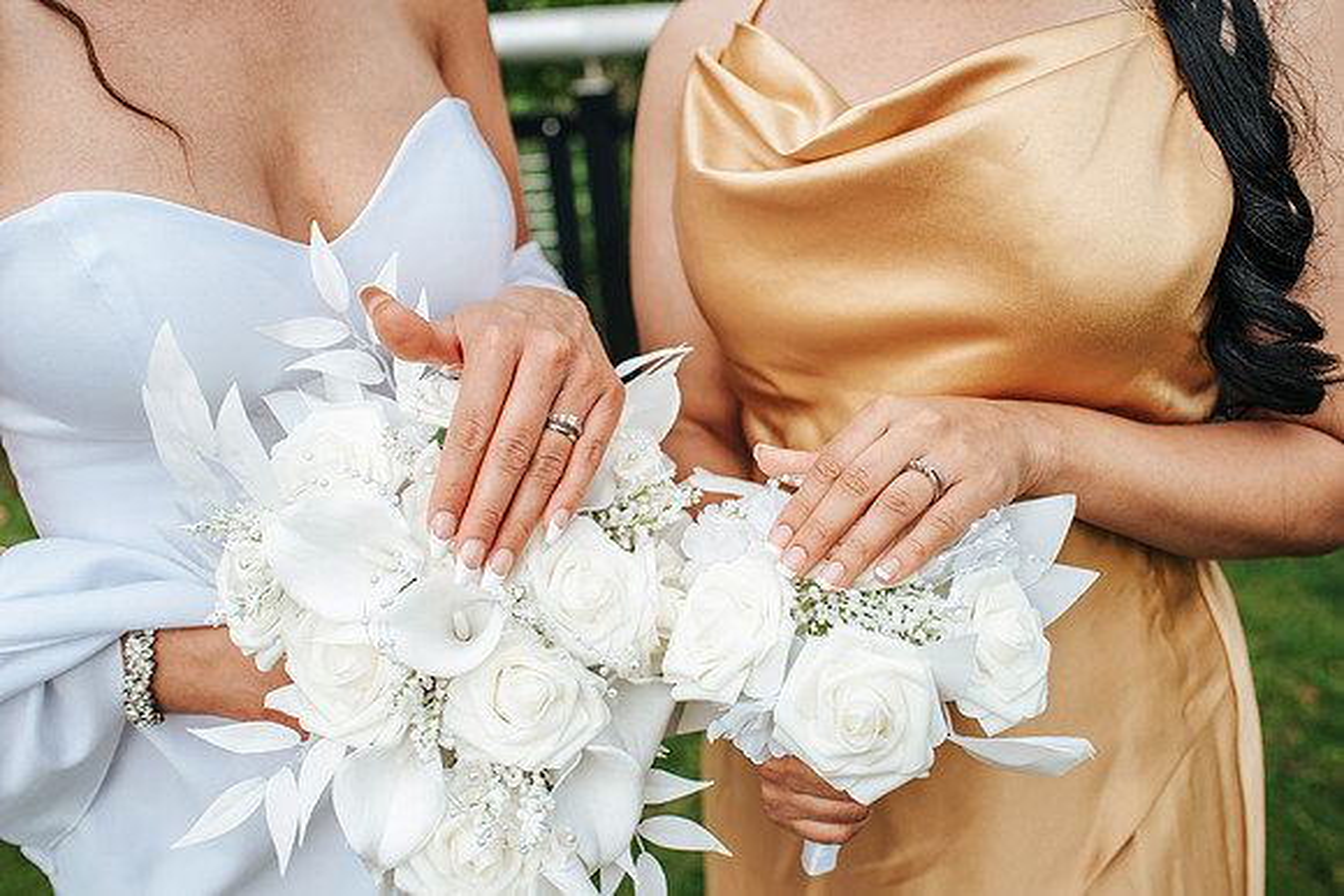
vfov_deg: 37.9
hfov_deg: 54.4
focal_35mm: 35
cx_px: 672
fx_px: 1307
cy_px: 448
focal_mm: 35
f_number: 3.5
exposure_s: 1/500
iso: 100
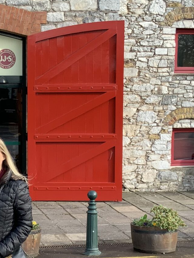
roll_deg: +0.2
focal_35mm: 88
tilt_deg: -4.5
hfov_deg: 16.5
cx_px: 4
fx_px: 658
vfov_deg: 22.2
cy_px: 167
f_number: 1.8
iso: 16
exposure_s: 1/428
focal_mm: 3
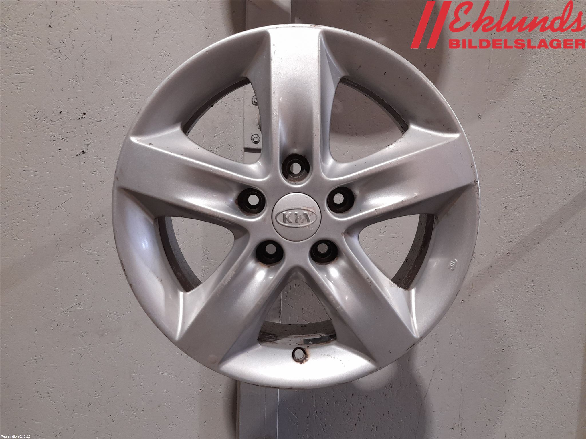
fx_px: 423
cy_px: 220
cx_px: 293
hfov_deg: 69.4
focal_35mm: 25
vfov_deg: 54.9
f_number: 2
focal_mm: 4.6
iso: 200
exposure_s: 1/50
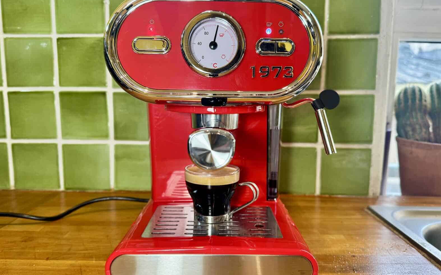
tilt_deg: -7.6
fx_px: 312
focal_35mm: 26
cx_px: 224
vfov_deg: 47.5
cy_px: 146
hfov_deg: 70.4
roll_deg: +0.3
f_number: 1.78
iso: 125
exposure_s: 1/119
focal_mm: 6.76
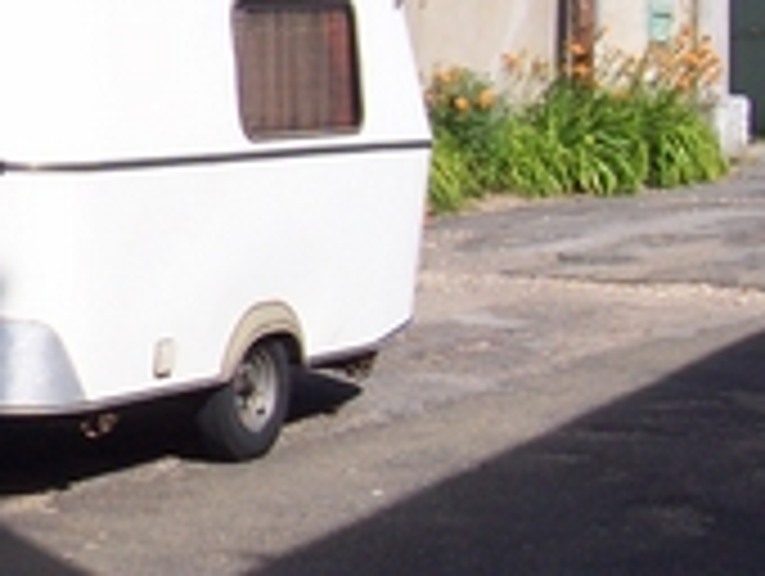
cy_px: 140
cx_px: -225
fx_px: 2656
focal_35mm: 120
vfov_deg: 12.3
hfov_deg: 15.6
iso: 80
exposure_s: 1/465
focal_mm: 5.6
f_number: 5.1
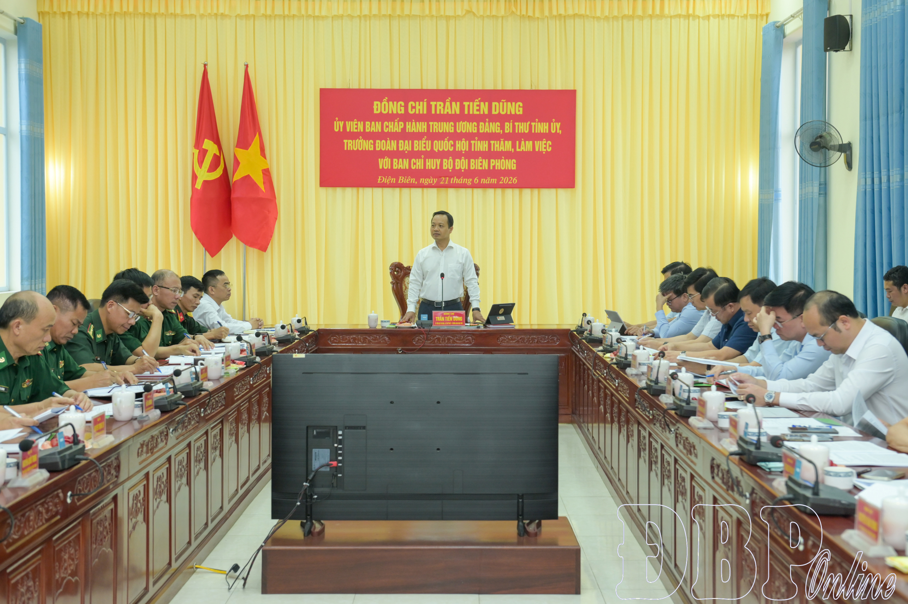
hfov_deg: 38.2
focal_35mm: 52
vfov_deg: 26.0
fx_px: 1311
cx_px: 454
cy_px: 302
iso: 2000
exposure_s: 1/100
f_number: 5.6
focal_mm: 52
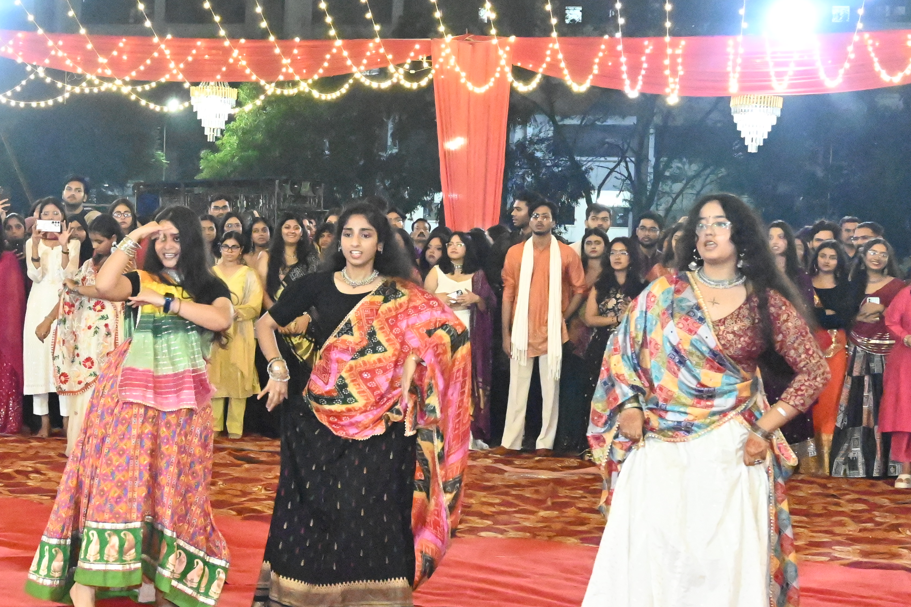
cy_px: 304
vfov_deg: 19.9
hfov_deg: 29.0
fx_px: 1731
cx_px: 208
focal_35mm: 68
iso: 25600
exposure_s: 1/125
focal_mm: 27.5
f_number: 7.1
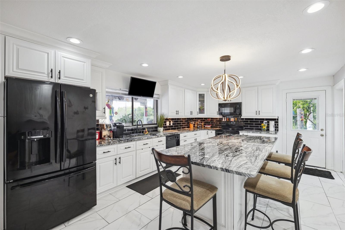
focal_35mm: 15
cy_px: 115
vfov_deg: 77.3
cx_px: 172
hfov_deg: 100.4
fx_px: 144
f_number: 8
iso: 400
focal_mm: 15
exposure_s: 1/10
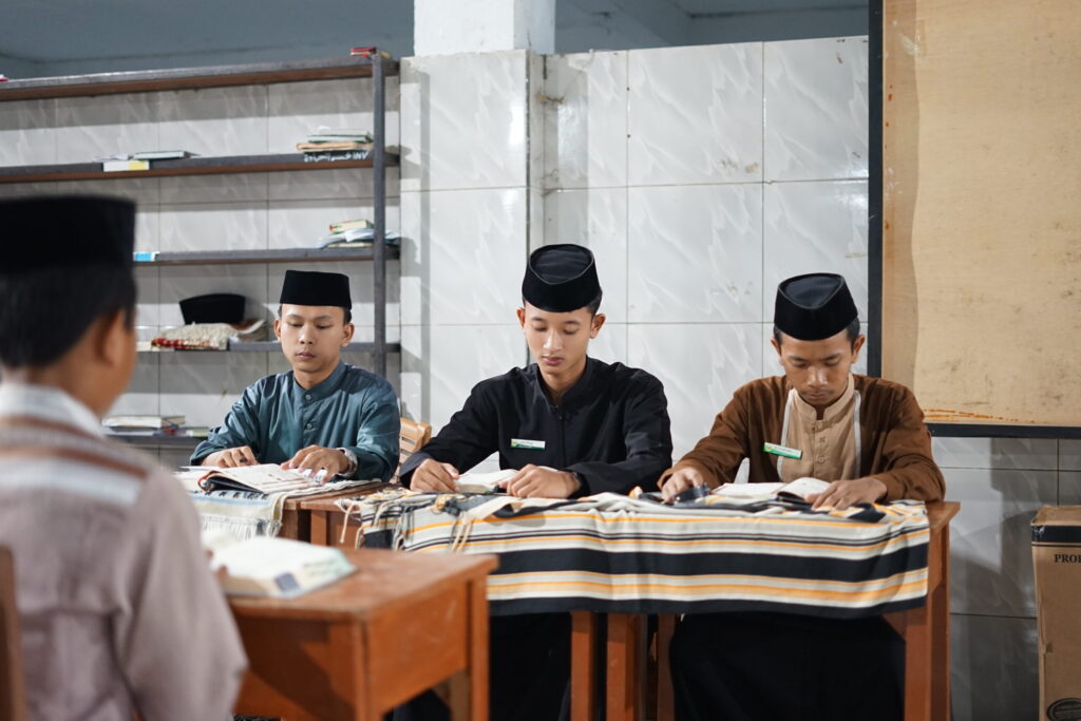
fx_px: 1501
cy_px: 360
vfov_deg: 27.0
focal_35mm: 50
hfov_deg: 39.6
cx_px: 540
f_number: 1.8
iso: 1250
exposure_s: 1/125
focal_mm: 50
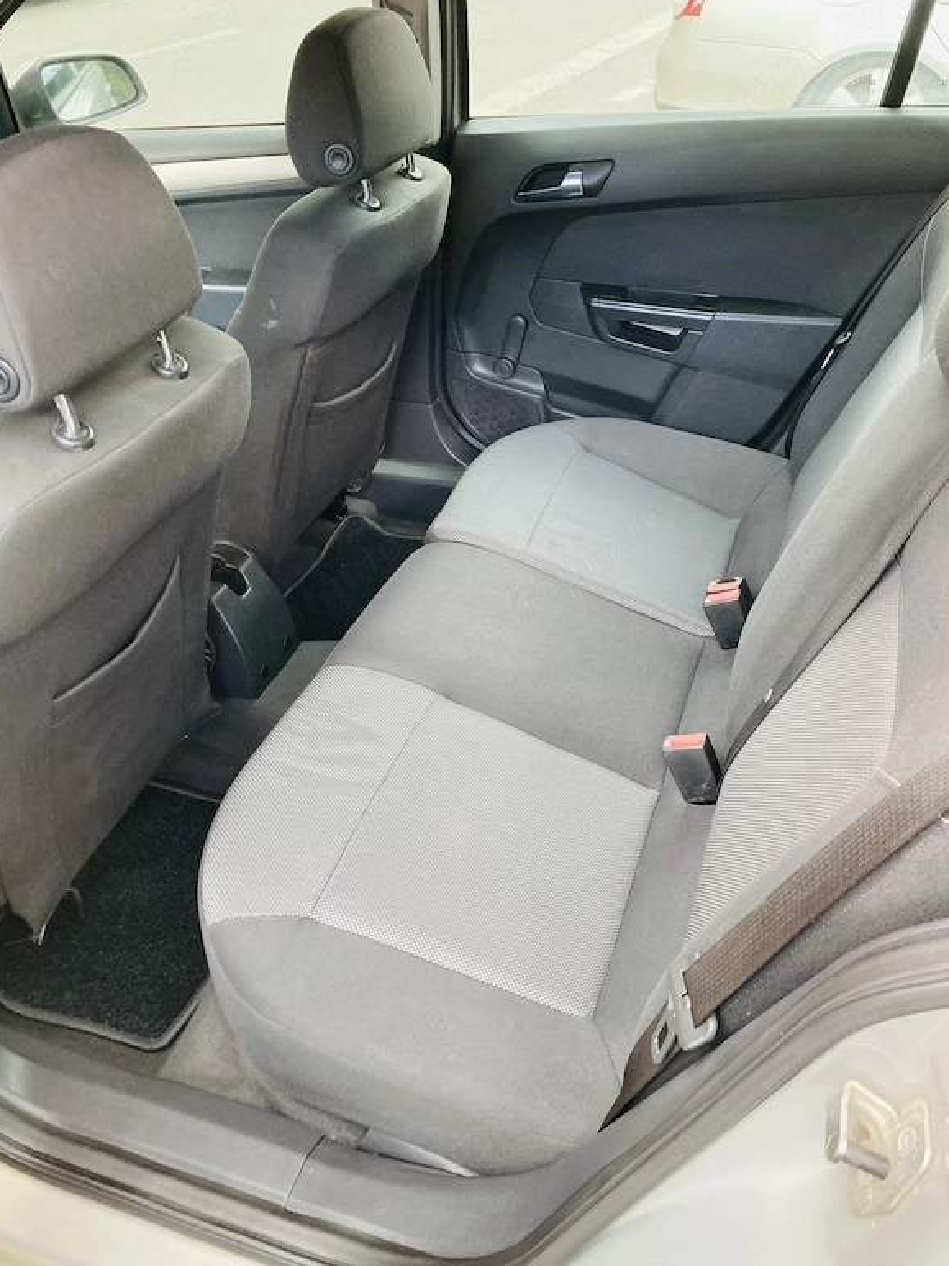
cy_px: 636
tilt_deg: -37.8
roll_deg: +2.8
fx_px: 1060
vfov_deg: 61.7
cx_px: 472
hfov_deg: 48.2
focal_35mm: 29
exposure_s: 1/60
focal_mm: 3.99
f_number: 1.8
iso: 125
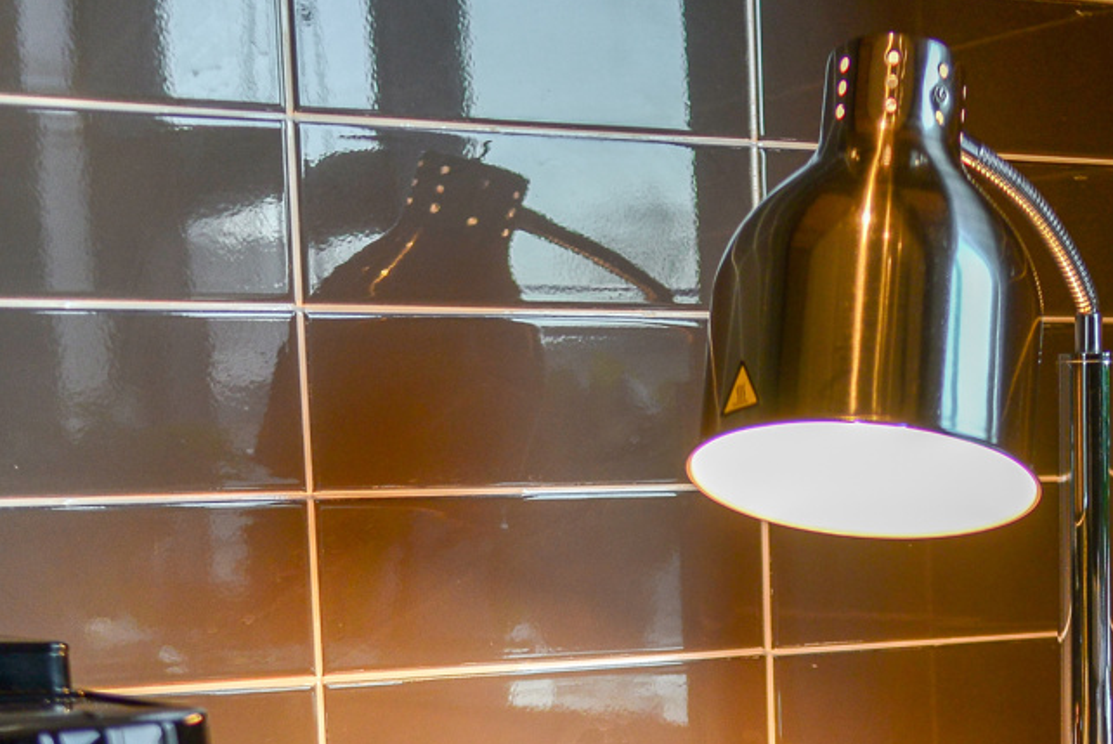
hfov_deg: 21.0
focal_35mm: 96
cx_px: 862
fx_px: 2970
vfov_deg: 13.9
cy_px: 859
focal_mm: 35
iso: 250
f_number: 2
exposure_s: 1/800
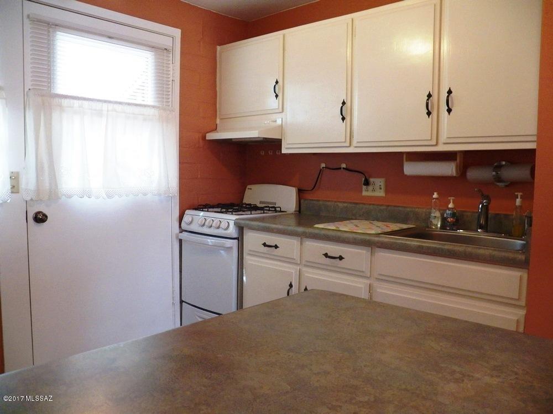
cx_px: 276
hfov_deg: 63.4
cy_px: 207
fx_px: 447
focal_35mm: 28
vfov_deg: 49.7
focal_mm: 4.9
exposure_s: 1/30
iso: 400
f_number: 2.8
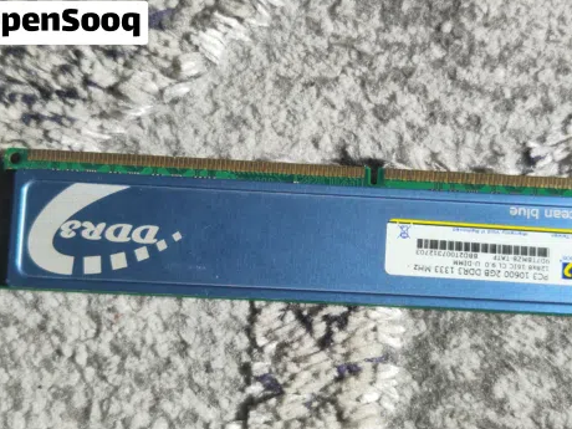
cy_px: 224
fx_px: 529
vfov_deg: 44.1
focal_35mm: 32
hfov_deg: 56.5
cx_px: 336
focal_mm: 7.01
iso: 50
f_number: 1.69
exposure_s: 1/823
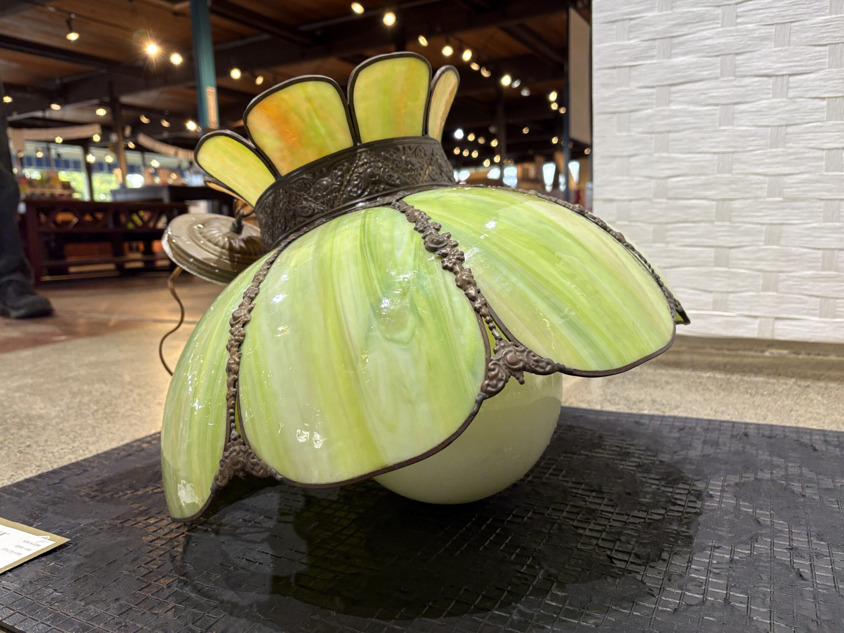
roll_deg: +2.3
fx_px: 634
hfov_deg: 67.3
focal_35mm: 26
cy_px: 316
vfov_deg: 53.1
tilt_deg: -8.0
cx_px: 422
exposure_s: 1/120
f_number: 1.6
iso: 125
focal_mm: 5.96
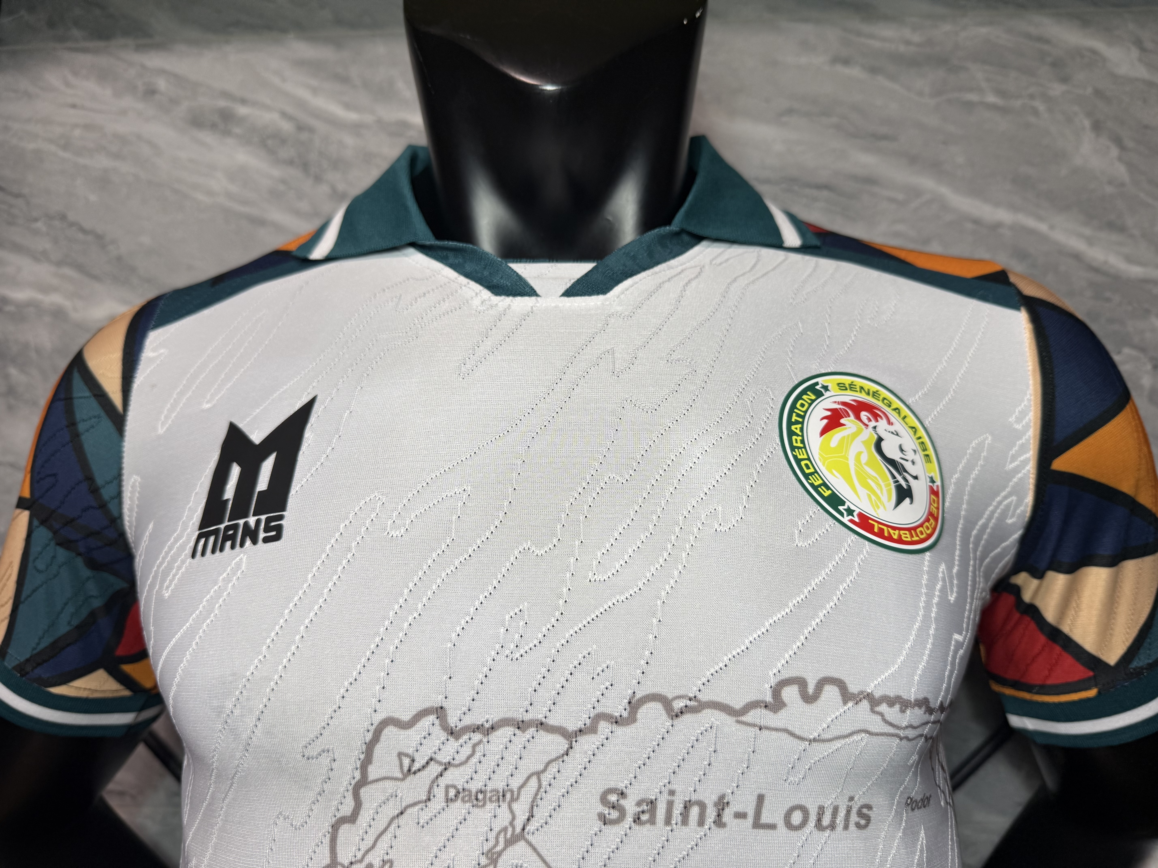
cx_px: 579
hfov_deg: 71.6
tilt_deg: +9.1
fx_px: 803
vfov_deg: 56.8
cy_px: 434
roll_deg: -0.1
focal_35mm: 24
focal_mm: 6.76
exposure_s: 1/100
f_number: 1.78
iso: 64
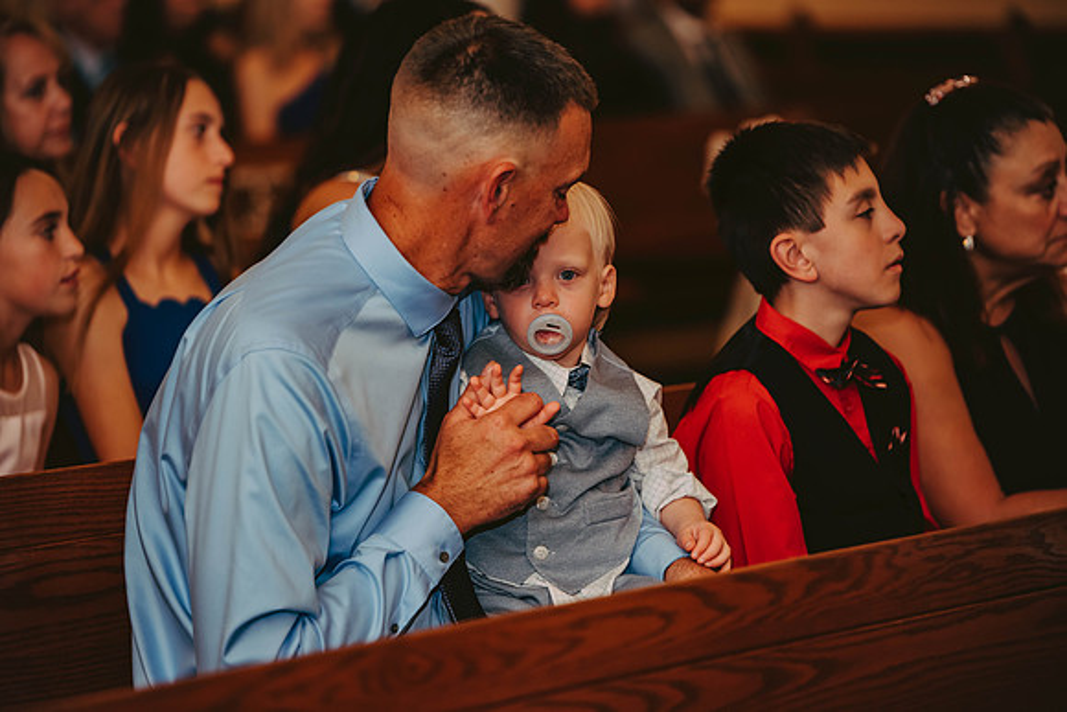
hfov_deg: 13.2
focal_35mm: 155
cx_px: 534
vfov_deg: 8.9
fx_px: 4595
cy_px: 356
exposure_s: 1/80
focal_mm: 155
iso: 800
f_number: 2.8
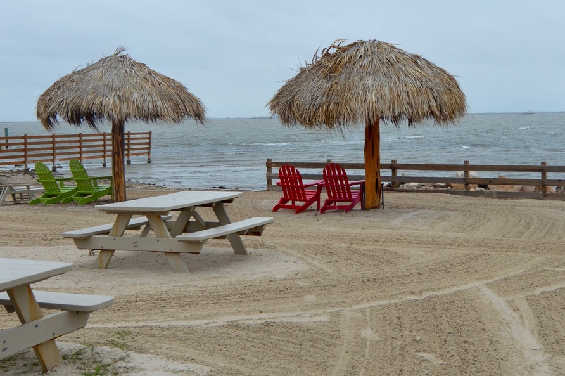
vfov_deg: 25.8
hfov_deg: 37.9
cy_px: 119
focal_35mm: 52
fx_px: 814
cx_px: 368
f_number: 6.3
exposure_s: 1/160
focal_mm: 19
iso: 100
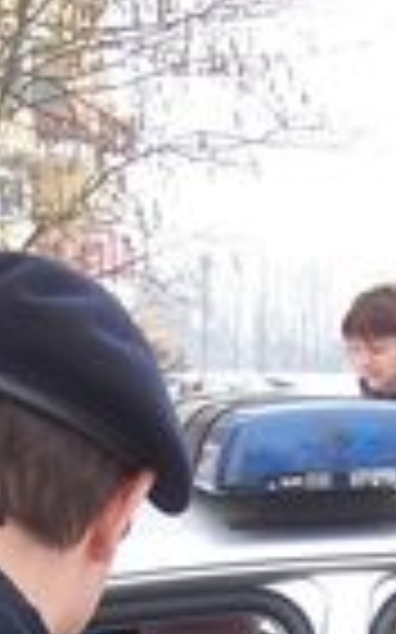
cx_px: 202
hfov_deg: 9.7
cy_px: 812
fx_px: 2334
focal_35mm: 135
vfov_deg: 14.8
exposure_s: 1/125
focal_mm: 6
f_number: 3
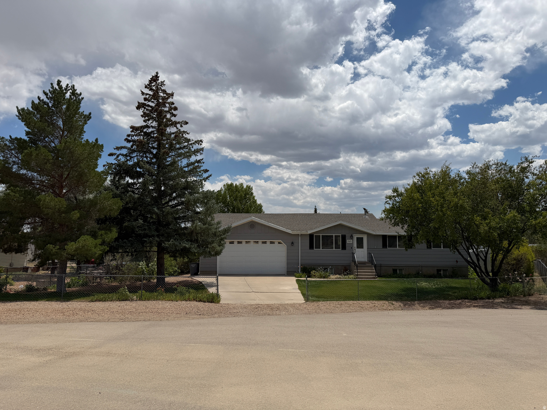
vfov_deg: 56.8
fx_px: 379
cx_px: 274
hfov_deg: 71.6
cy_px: 205
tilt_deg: +4.4
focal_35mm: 24
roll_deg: -0.6
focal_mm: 6.76
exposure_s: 1/11905
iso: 80
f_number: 1.78
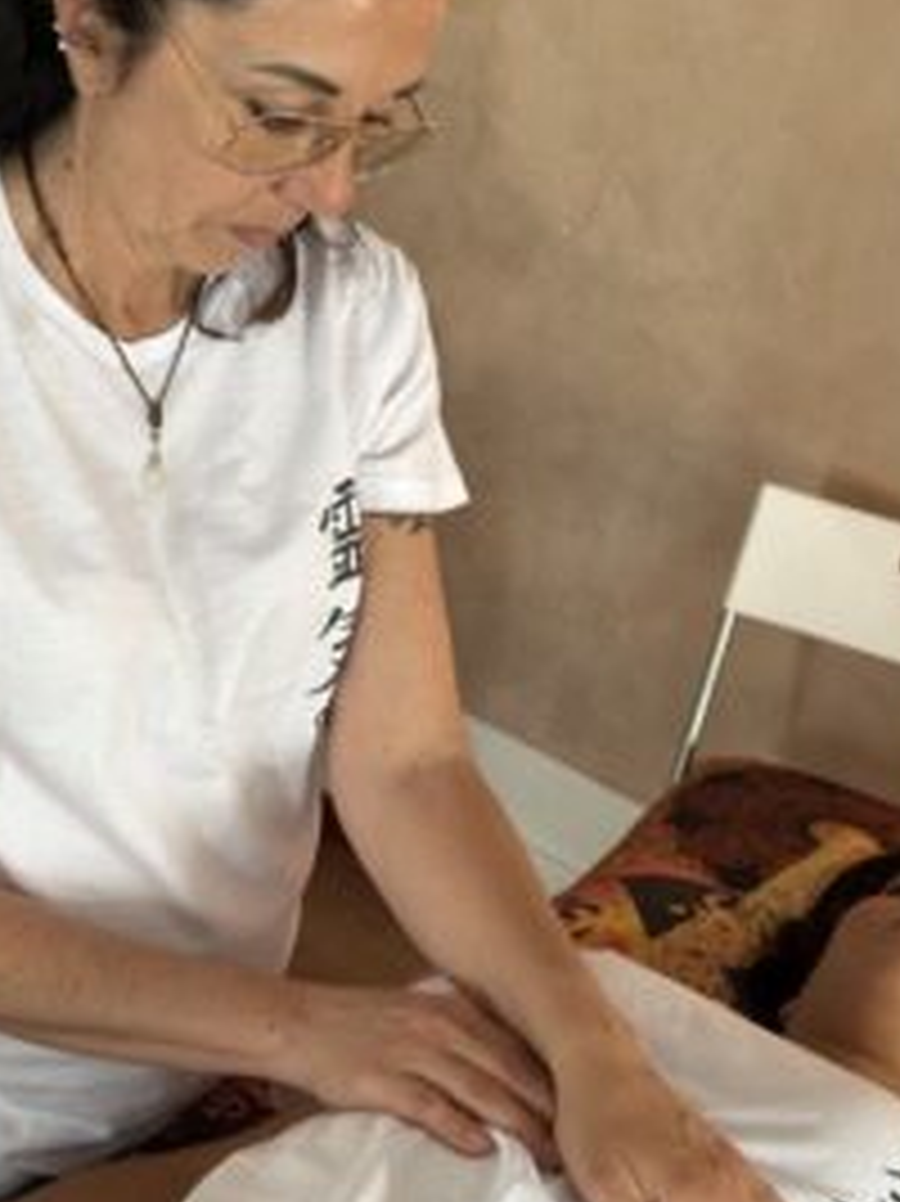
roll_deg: -9.2
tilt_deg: -23.9
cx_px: 410
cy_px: 572
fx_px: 2498
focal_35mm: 72
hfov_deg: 20.4
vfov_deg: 27.0
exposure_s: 1/33
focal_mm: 6.86
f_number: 1.78
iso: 320
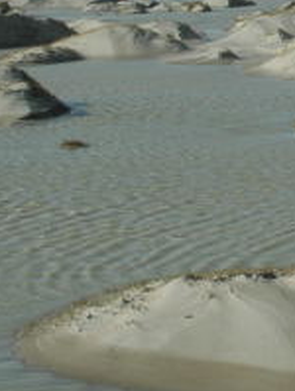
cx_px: 590
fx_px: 1676
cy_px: 28
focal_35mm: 148
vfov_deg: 13.2
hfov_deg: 9.4
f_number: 8
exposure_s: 1/1600
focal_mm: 32
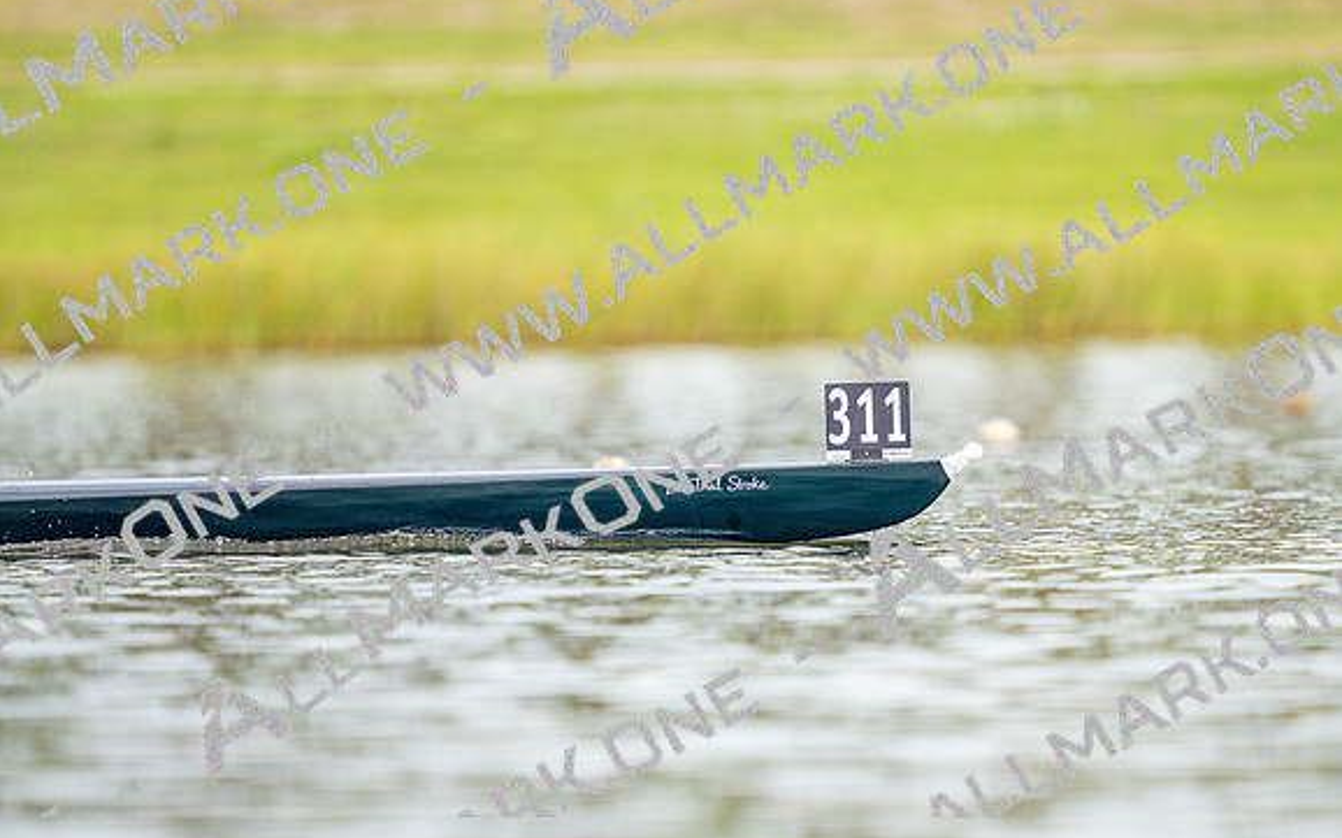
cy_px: 419
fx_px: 33678
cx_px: 671
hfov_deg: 2.3
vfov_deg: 1.4
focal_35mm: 921
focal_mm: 600
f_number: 4
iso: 400
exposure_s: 1/2500
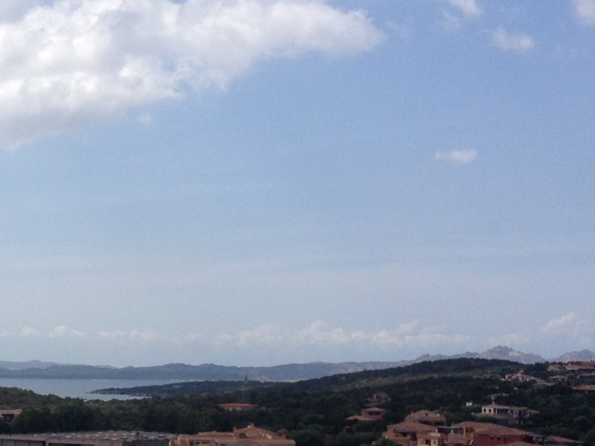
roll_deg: +1.8
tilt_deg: -0.6
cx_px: 4
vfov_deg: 13.8
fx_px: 1839
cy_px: 365
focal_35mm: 107
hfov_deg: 17.9
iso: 50
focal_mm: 4.28
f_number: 2.4
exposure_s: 1/1972
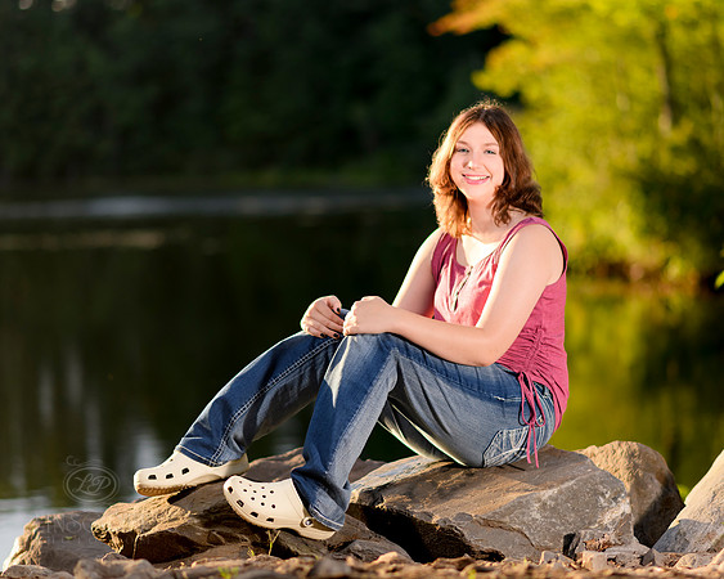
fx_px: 2310
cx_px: 376
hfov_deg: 17.8
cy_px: 278
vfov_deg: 14.3
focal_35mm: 108
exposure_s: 1/1250
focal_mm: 85
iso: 125
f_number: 1.8
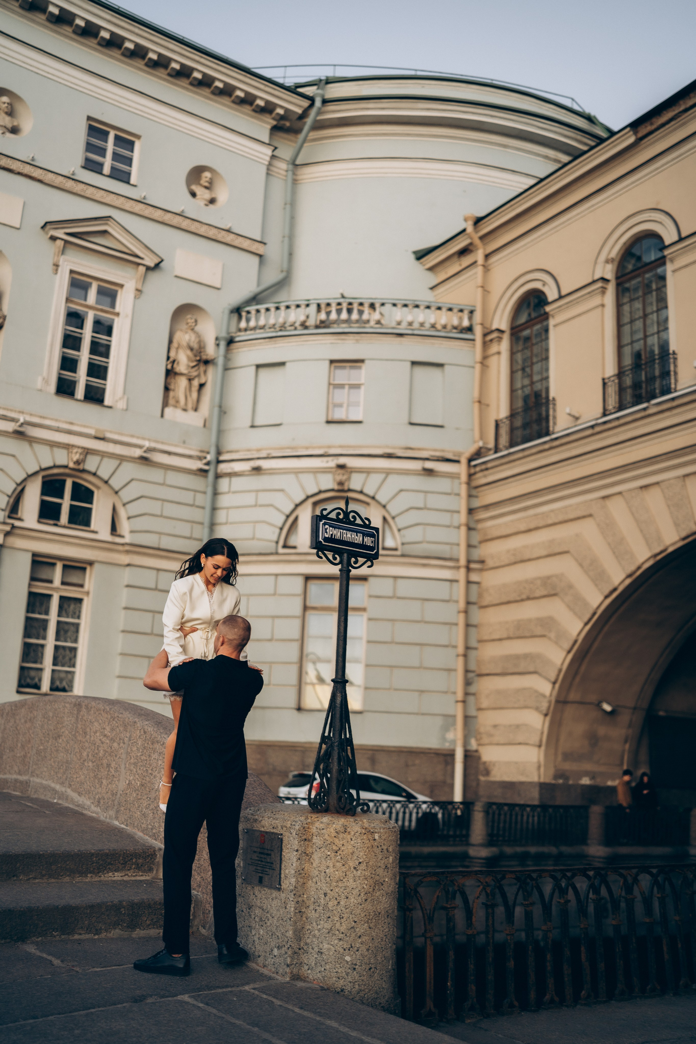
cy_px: 522
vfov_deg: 54.4
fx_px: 1015
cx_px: 348
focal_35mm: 35
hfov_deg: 37.9
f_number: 1.2
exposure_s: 1/250
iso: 100
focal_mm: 35
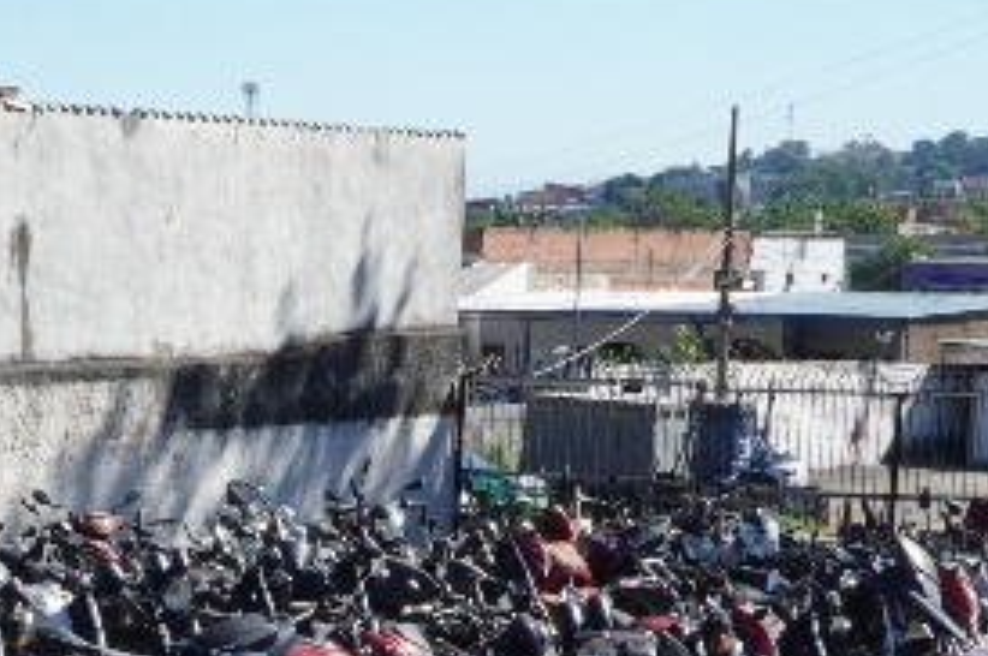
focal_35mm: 101
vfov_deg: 12.9
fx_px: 2769
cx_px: -43
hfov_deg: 19.5
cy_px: 943
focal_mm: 18
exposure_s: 1/100
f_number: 14
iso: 160
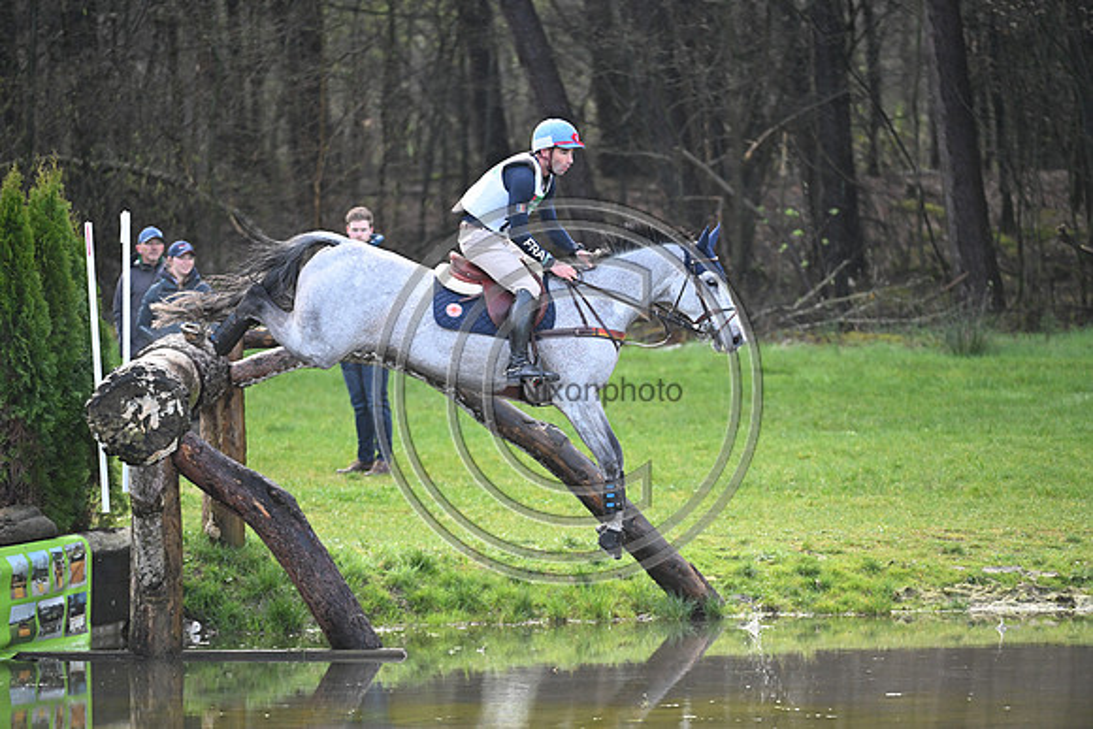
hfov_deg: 6.6
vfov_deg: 4.4
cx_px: 546
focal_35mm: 310
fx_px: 9414
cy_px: 364
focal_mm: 310
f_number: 4.5
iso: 2500
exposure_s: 1/1250
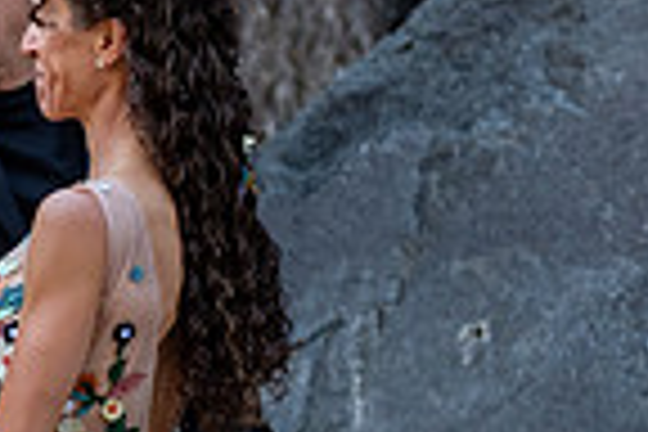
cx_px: -486
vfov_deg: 3.3
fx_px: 7469
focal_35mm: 415
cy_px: 524
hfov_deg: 4.9
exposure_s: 1/210
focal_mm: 68.7
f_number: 2.8
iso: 1000
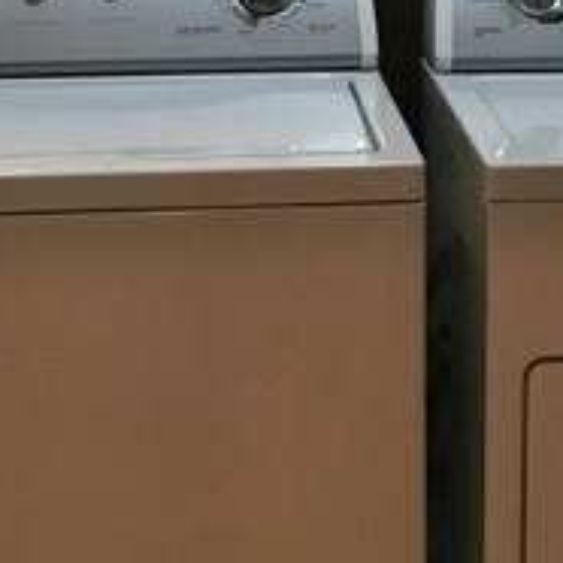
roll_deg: -0.4
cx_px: 403
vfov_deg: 16.1
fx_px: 1950
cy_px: -15
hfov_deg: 16.4
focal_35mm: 106
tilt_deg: -8.0
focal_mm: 4.15
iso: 125
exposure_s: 1/30
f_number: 2.2
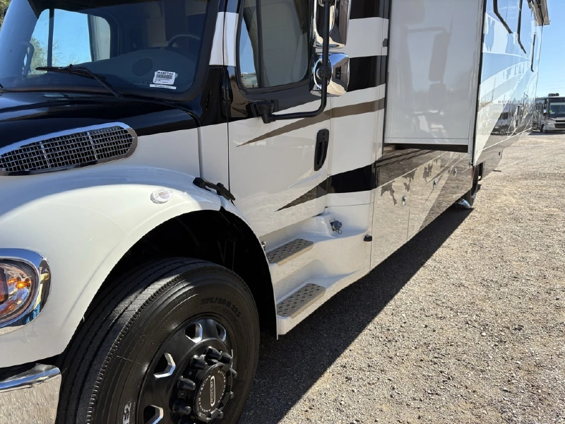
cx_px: 282
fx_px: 424
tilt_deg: -10.7
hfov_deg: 67.3
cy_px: 212
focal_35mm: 26
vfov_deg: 53.1
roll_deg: +3.1
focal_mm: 5.96
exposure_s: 1/1751
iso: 50
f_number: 1.6
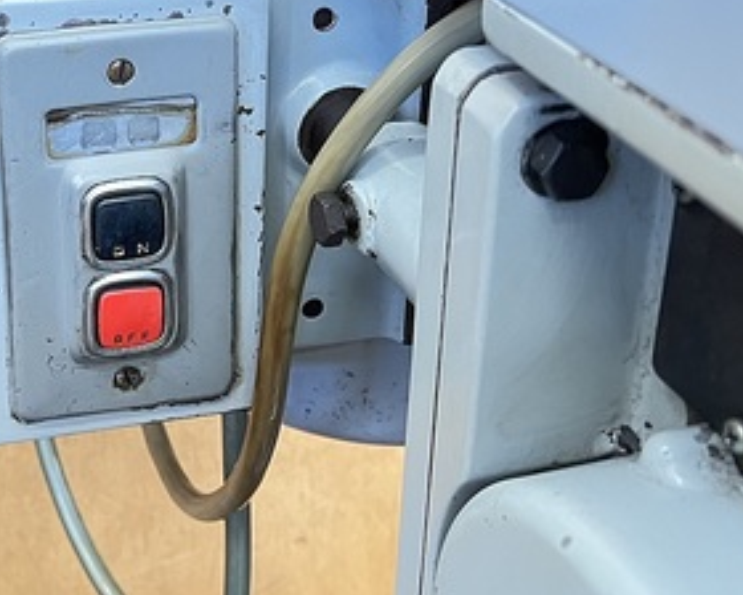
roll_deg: +0.5
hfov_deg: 31.2
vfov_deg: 25.3
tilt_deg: -22.3
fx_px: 1275
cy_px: 45
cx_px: 96
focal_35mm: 58
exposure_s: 1/60
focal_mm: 5.7
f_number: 1.5
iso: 500
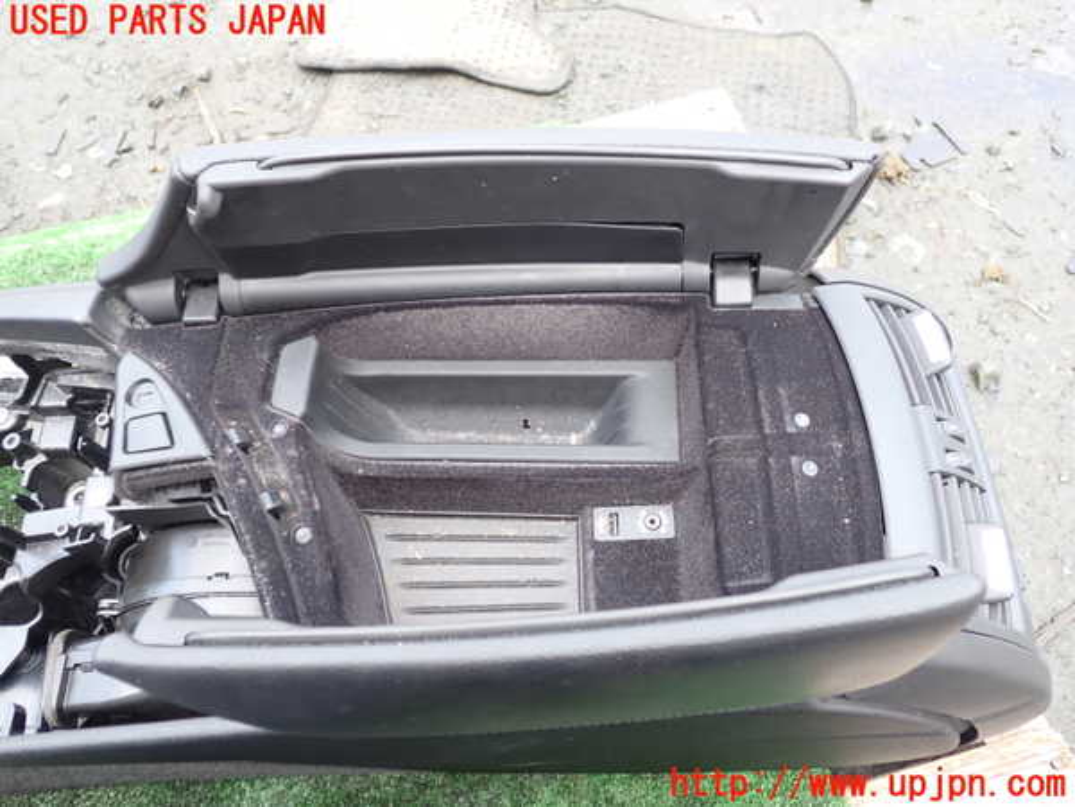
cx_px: 538
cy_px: 404
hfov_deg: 60.0
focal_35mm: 30
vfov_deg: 46.8
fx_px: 932
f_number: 2.3
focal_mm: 5.4
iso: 100
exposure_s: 1/100
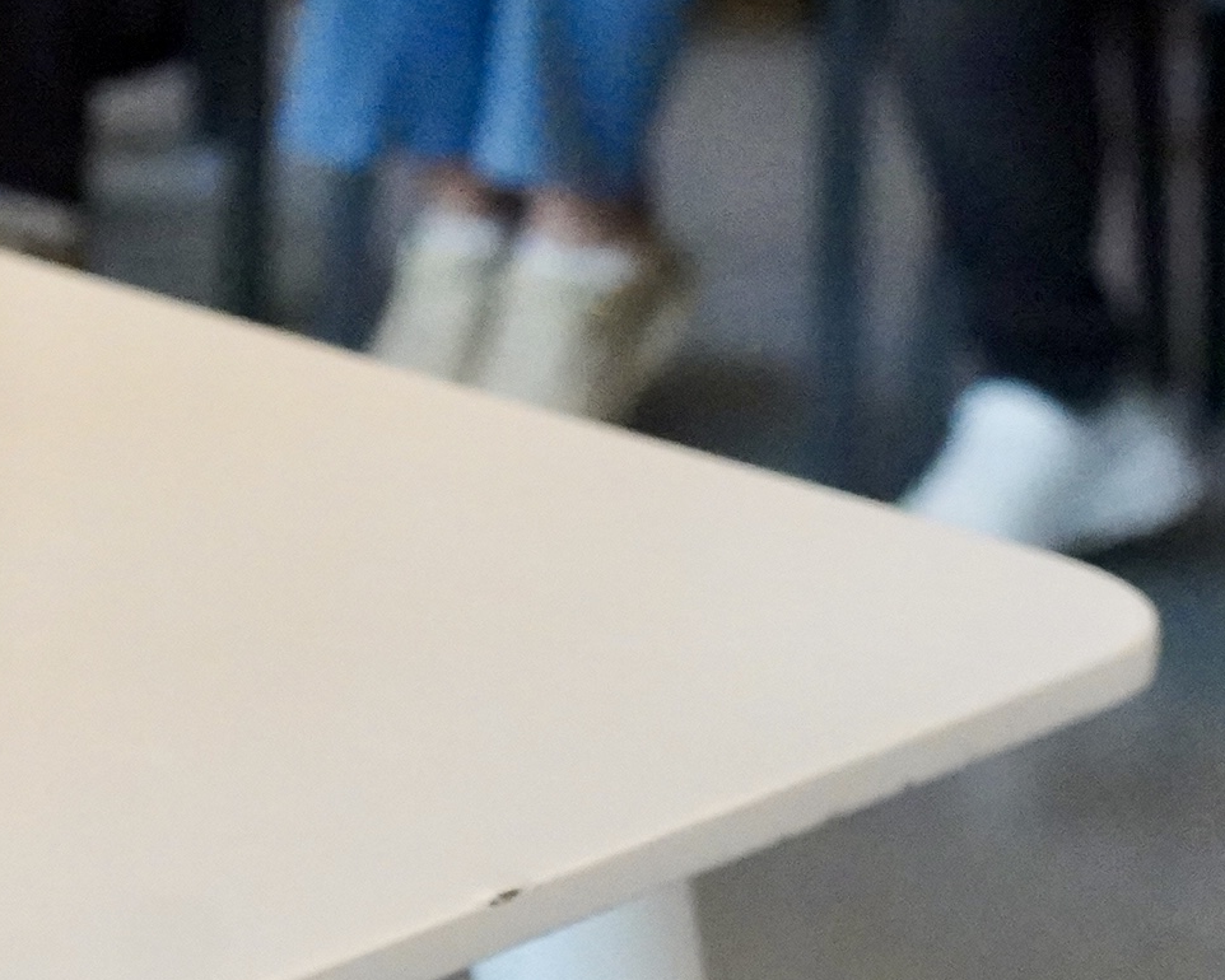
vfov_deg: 12.6
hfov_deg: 15.1
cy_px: -266
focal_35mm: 119
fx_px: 4315
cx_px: -541
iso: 12800
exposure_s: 1/2000
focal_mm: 31
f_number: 4
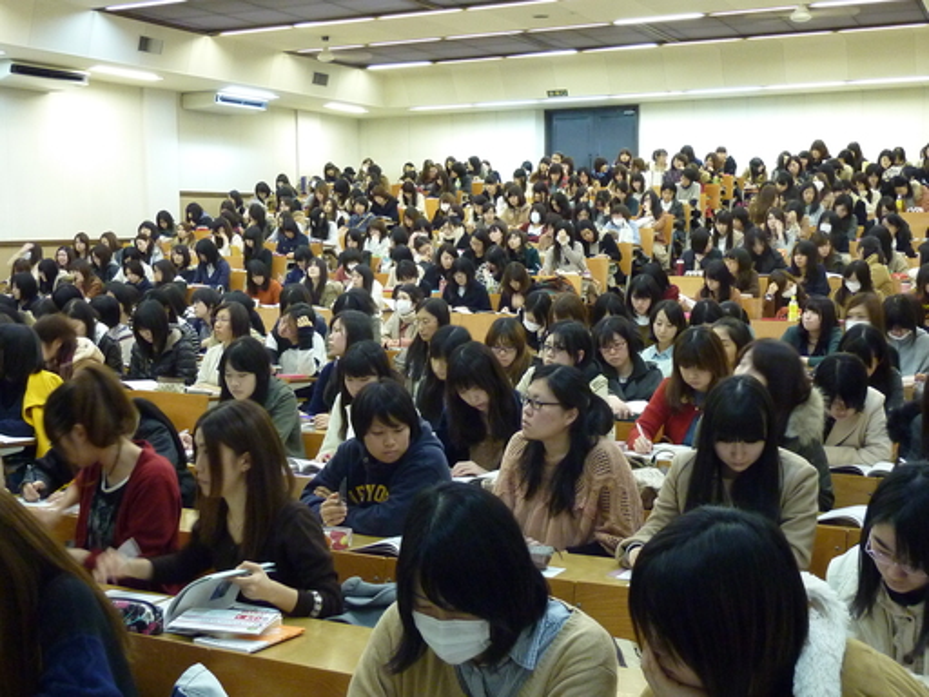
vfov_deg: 34.3
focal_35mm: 42
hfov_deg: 44.8
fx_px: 1127
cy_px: 348
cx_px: 464
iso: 400
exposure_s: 1/10
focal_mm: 5.7
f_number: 3.5
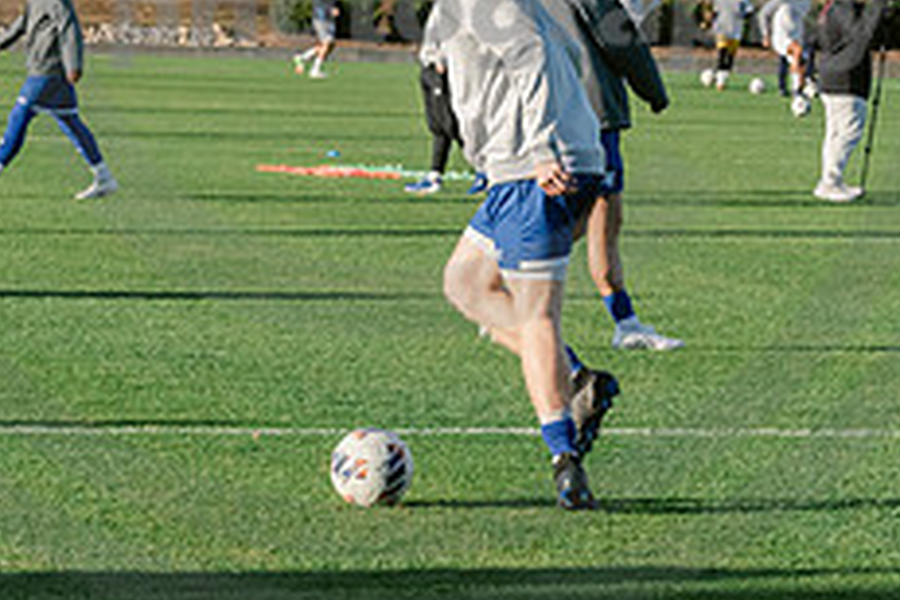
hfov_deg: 7.8
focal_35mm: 264
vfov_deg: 5.2
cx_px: 382
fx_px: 6599
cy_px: -41
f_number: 9
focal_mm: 105
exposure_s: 1/2000
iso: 1250
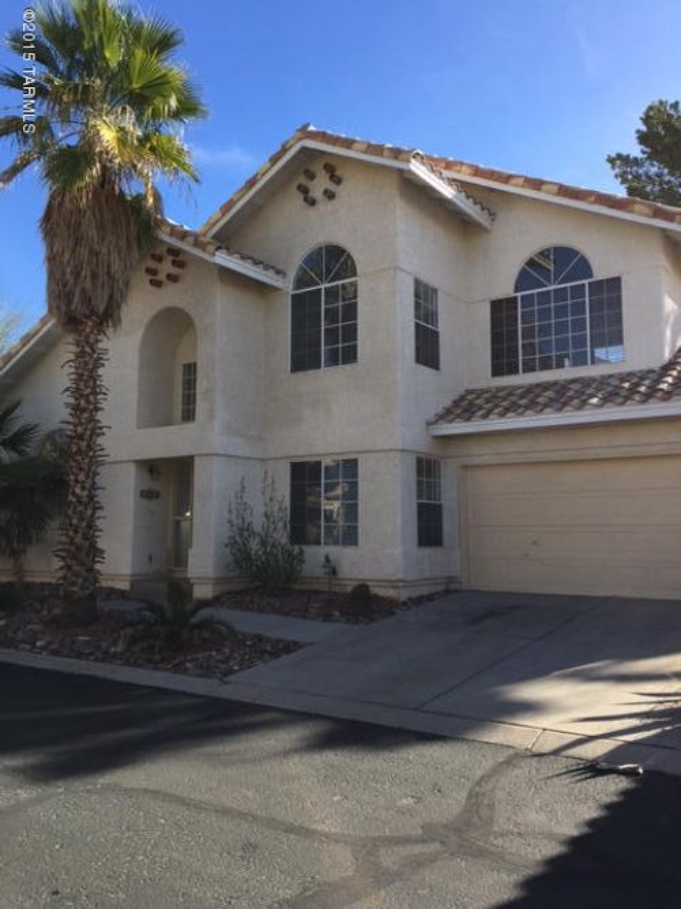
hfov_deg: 48.2
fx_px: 761
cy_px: 454
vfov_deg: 61.7
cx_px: 340
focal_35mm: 29
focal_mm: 4.15
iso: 32
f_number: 2.2
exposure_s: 1/1014
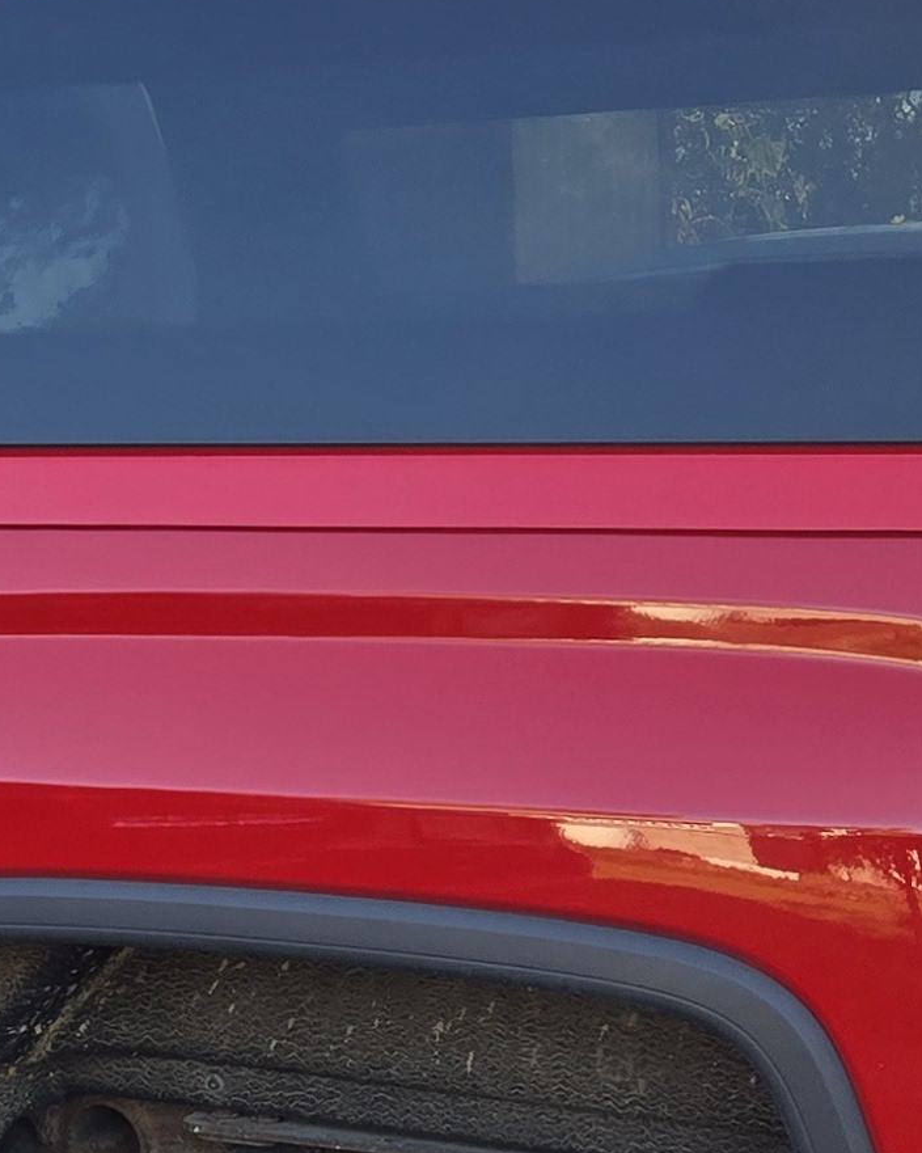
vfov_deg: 18.6
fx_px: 3479
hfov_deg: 14.2
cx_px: -414
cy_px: 962
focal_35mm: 102
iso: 25
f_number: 1.8
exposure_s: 1/387
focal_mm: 5.4
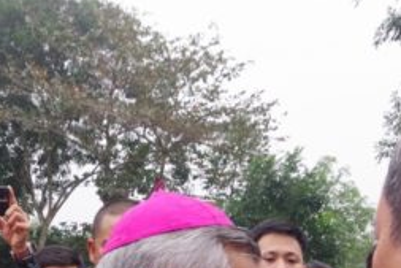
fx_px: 1048
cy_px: 390
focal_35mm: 94
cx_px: 174
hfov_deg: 21.7
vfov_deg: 13.8
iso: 1600
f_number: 9
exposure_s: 1/200
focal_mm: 21
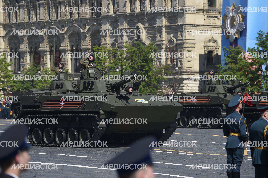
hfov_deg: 10.3
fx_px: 1488
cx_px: 134
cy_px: 89
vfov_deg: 6.9
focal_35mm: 200
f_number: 7.1
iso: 400
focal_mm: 200
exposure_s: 1/2000
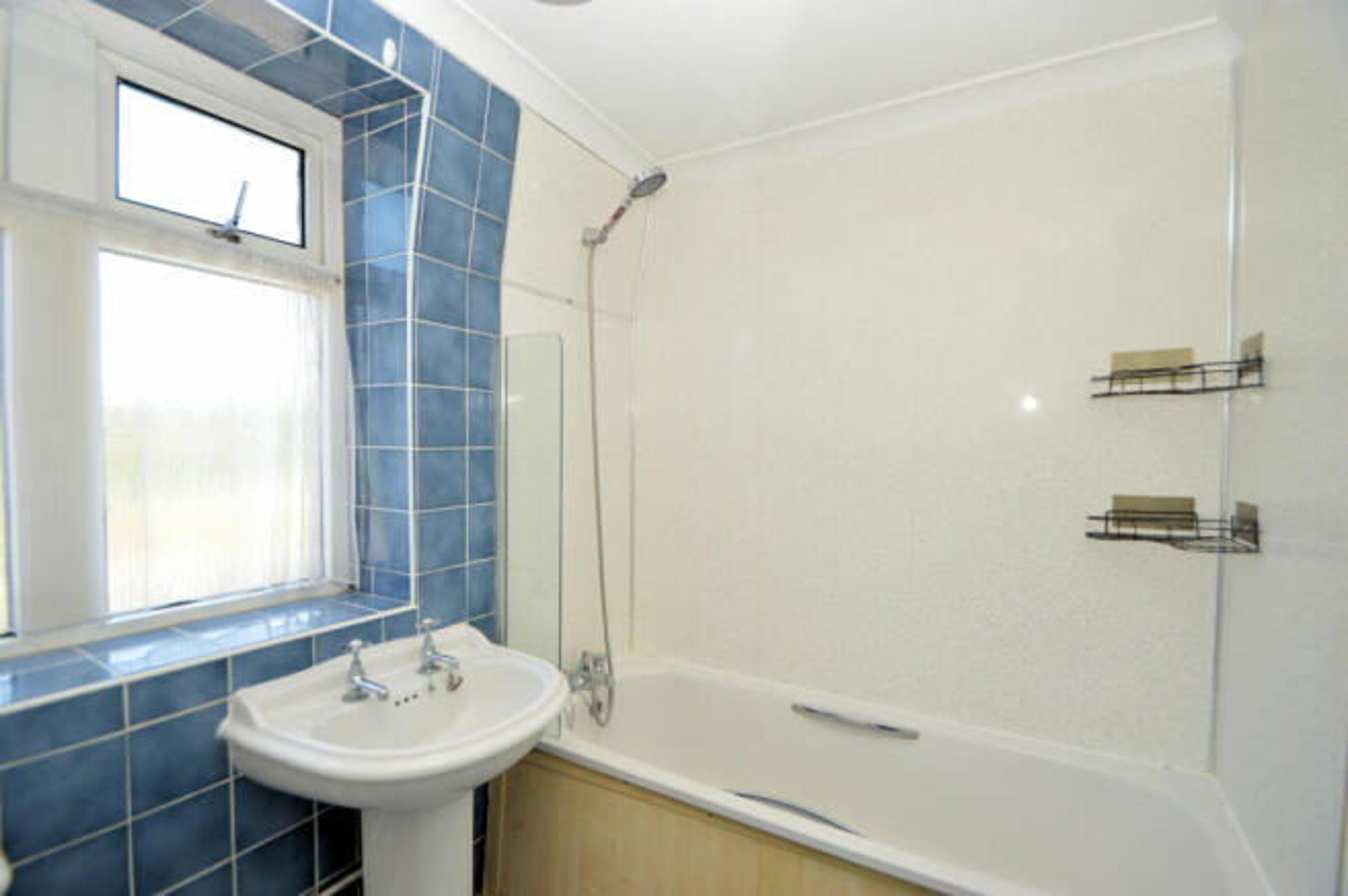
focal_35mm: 15
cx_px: 674
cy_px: 448
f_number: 4
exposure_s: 1/60
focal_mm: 10
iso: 100
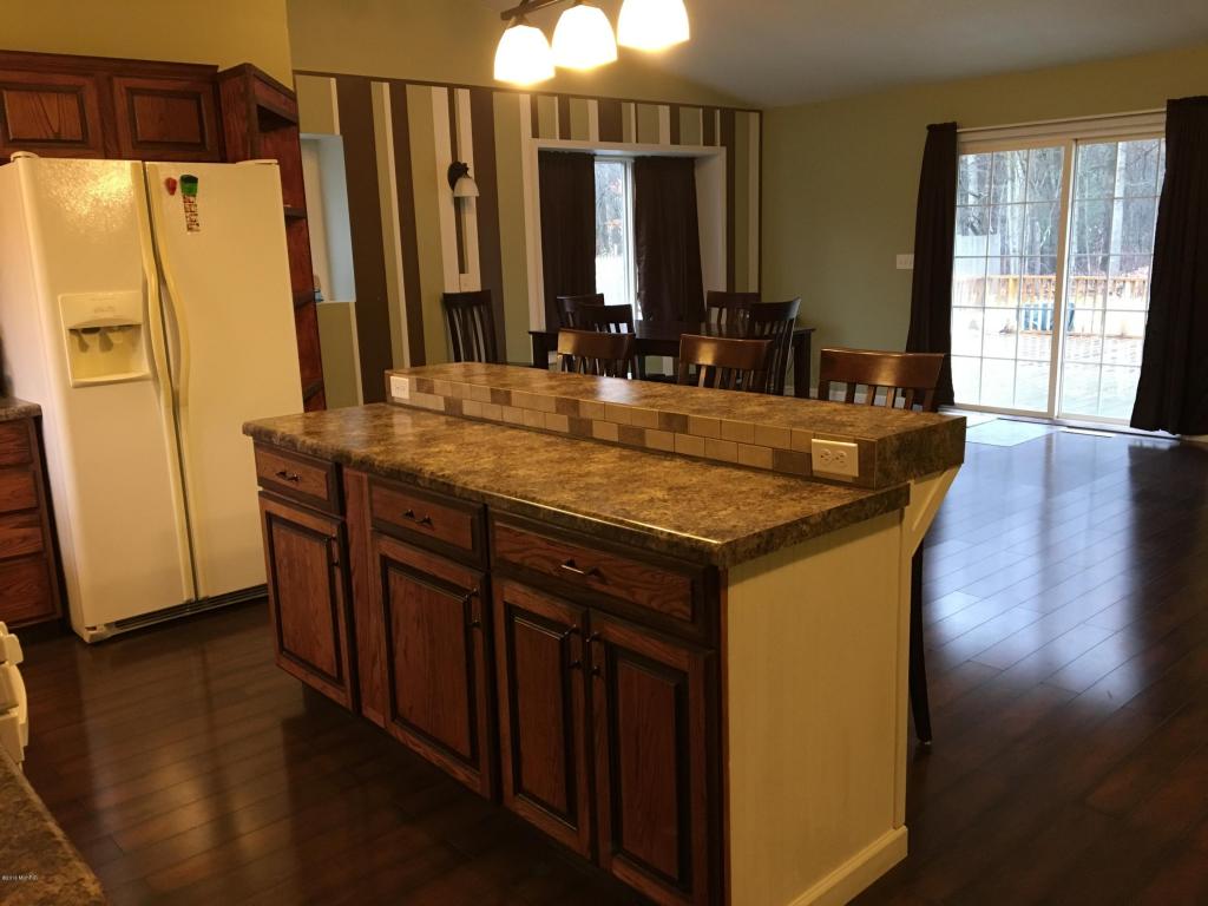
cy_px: 453
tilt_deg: -12.6
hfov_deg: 61.7
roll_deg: +1.5
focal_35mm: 29
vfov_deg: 48.2
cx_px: 604
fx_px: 1012
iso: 125
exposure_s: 1/30
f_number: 2.2
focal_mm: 4.15
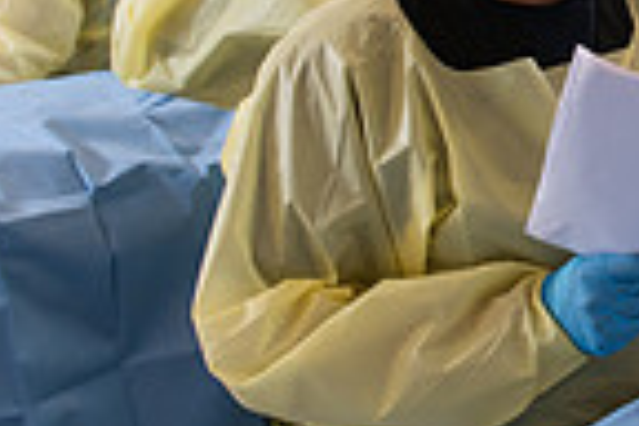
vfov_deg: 13.9
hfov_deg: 19.1
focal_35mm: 97
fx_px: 1722
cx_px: 874
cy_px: 2
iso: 500
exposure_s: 1/200
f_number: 4.5
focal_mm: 24
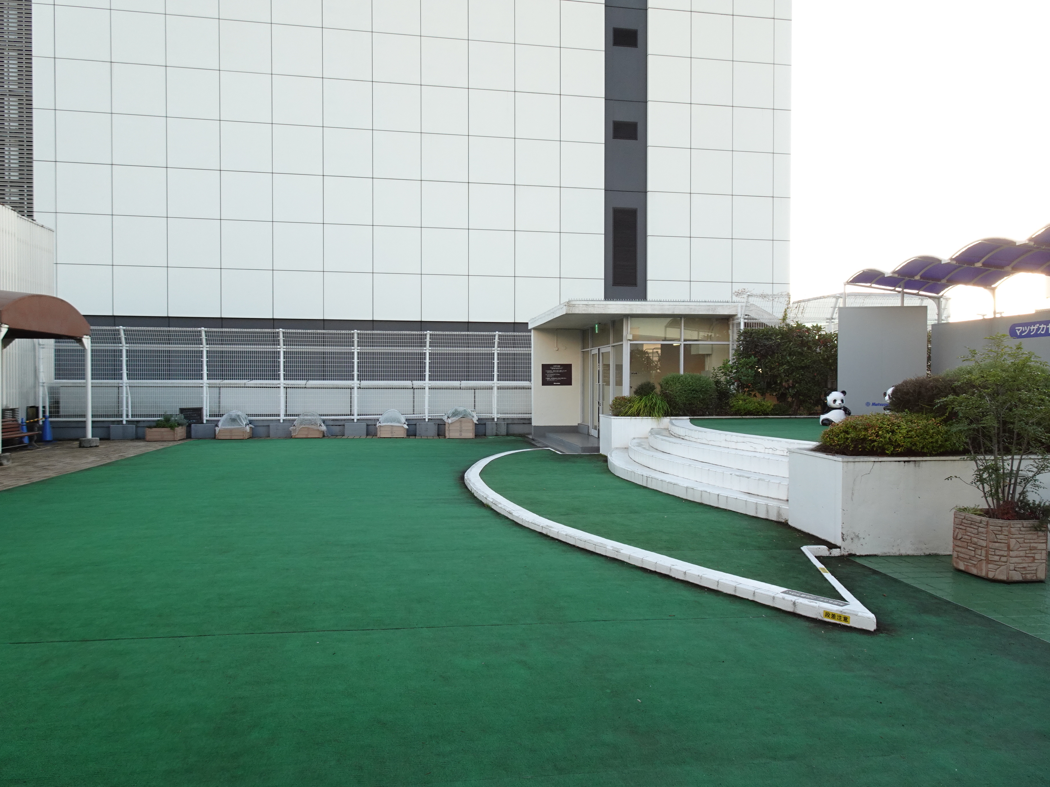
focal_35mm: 24
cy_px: 394
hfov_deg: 71.6
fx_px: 728
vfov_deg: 56.8
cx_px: 525
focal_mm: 4.25
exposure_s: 1/100
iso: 100
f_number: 3.5
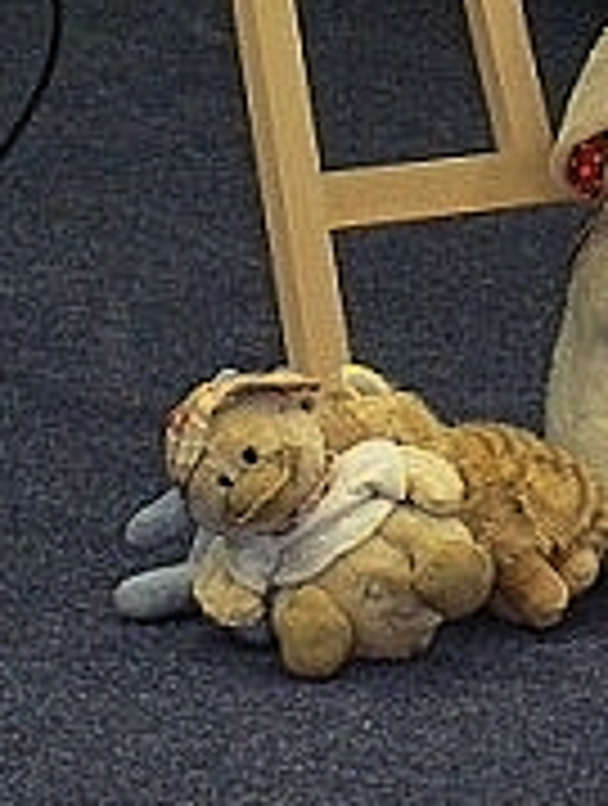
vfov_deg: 5.7
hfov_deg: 4.3
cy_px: -275
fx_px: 8074
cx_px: 176
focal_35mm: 346
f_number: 3.2
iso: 200
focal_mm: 16.2
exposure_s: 1/30
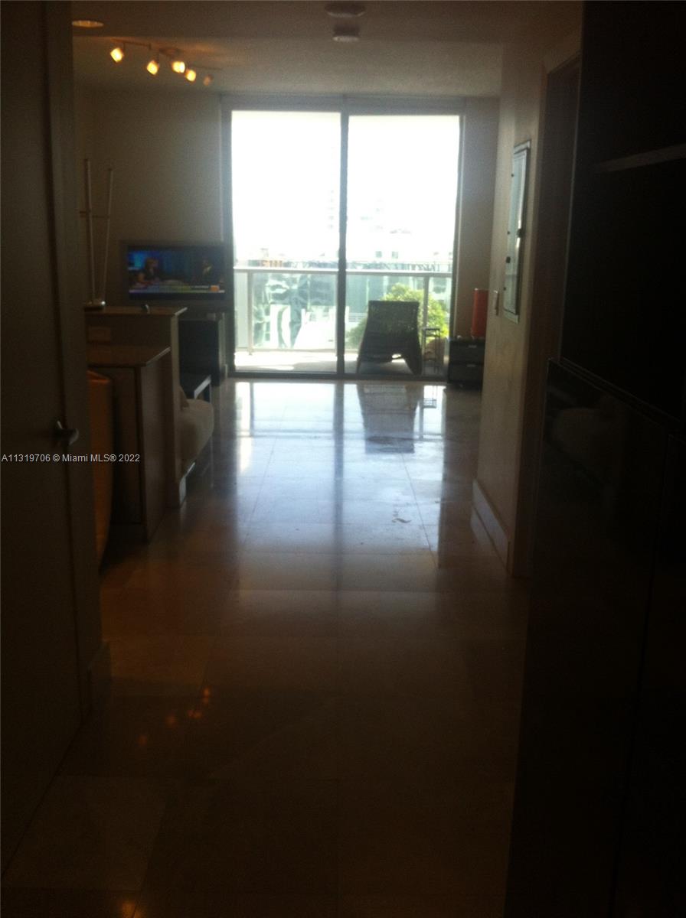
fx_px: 927
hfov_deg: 40.6
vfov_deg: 52.7
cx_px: 343
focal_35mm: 35
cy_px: 459
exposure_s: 1/120
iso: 125
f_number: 2.8
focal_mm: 3.85
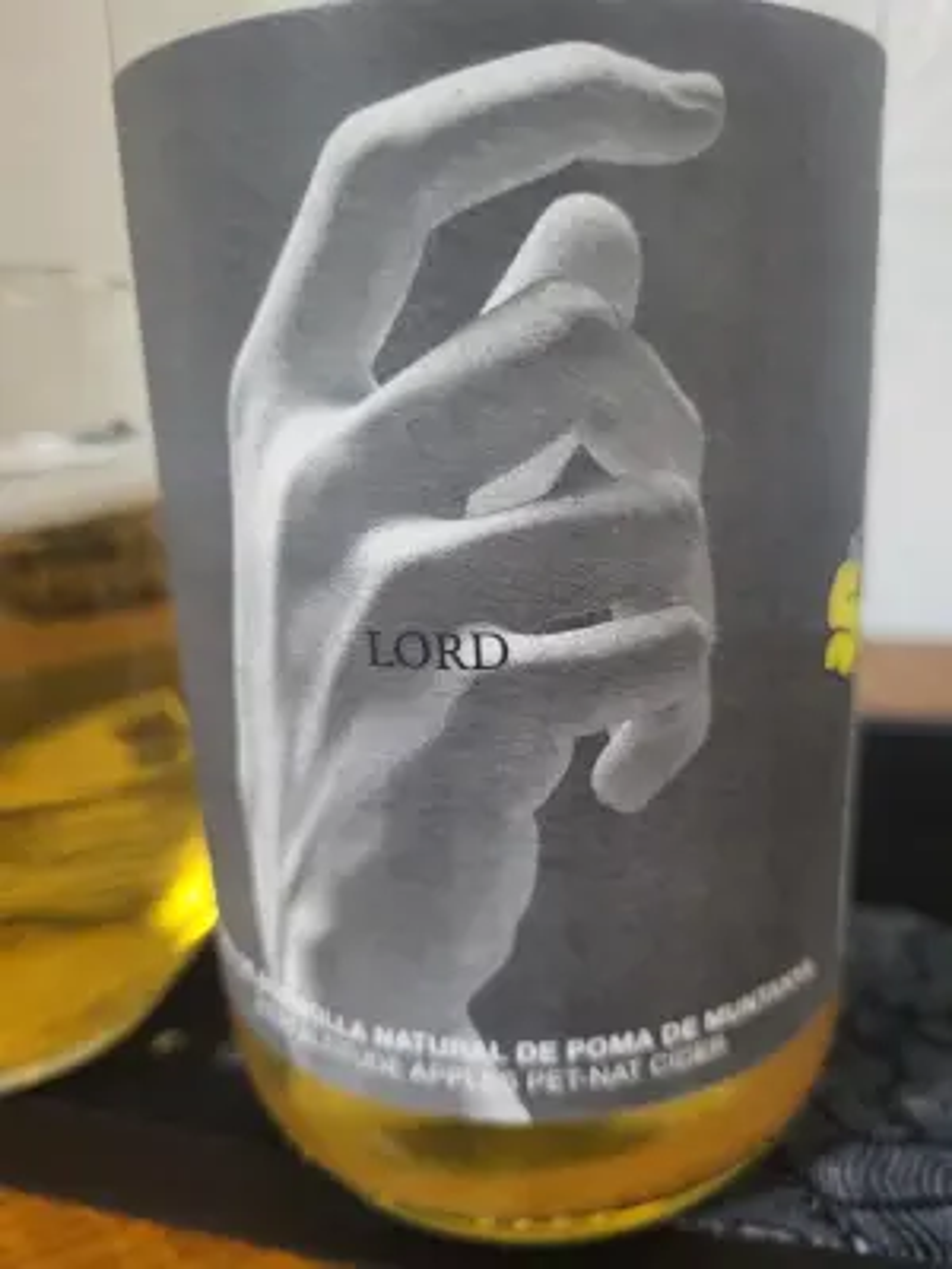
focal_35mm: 26
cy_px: 634
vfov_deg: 67.3
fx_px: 953
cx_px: 476
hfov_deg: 53.1
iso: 500
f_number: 1.8
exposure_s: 1/25
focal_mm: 5.4
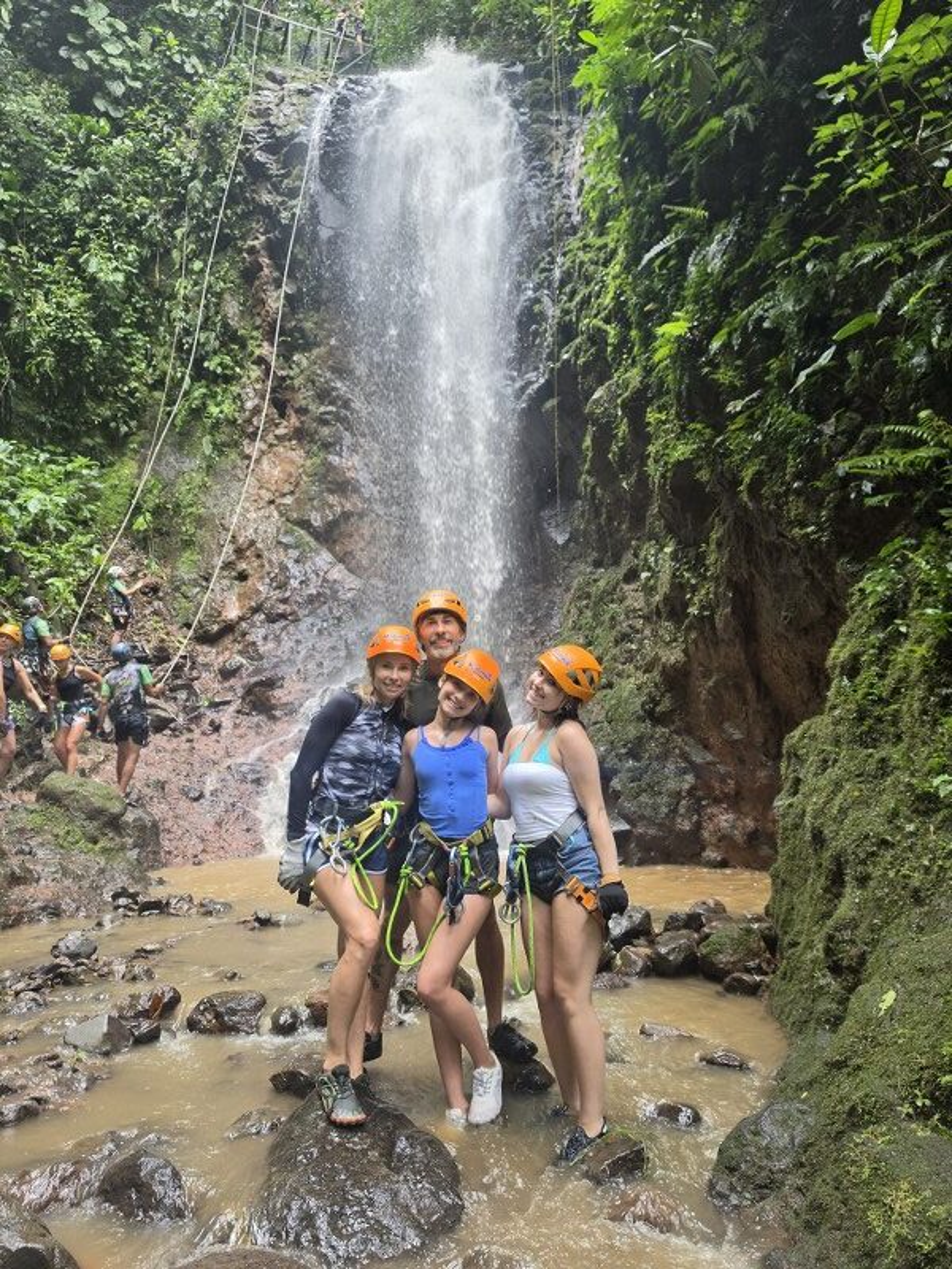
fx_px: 843
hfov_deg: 58.9
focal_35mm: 23
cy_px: 634
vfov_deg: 73.9
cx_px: 476
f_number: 1.4
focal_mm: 6.5
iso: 80
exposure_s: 1/180
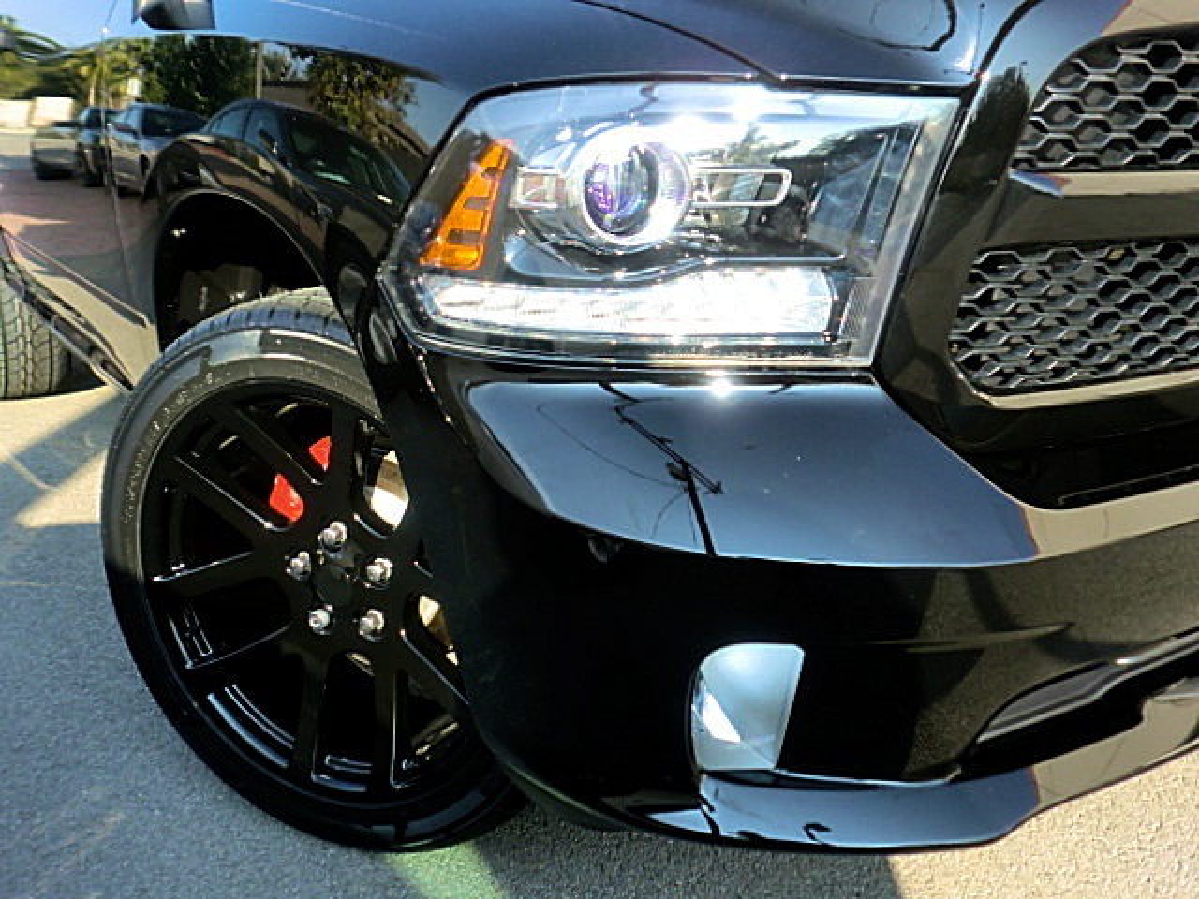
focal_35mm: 31
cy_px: 450
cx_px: 600
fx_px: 1074
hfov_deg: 58.4
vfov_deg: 45.4
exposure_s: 1/200
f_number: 2.8
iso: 64
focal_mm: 5.58
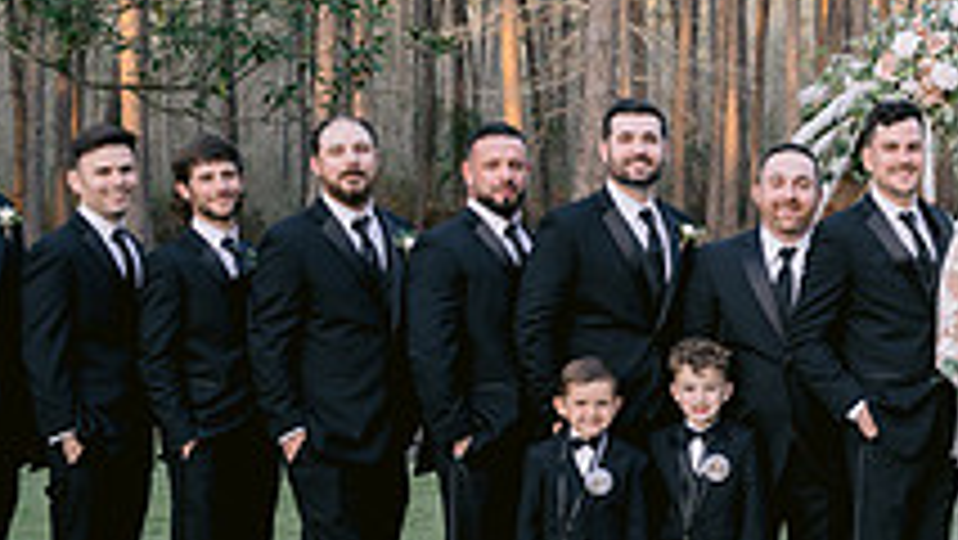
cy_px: 241
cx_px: 1008
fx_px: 2592
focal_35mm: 102
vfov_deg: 11.9
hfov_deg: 20.1
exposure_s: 1/160
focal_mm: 35
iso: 400
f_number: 4
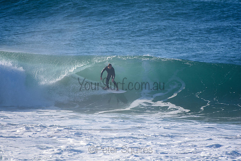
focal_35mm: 750
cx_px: 120
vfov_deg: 1.8
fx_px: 5022
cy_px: 80
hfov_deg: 2.7
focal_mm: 500
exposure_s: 1/2000
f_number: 5.6
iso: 320
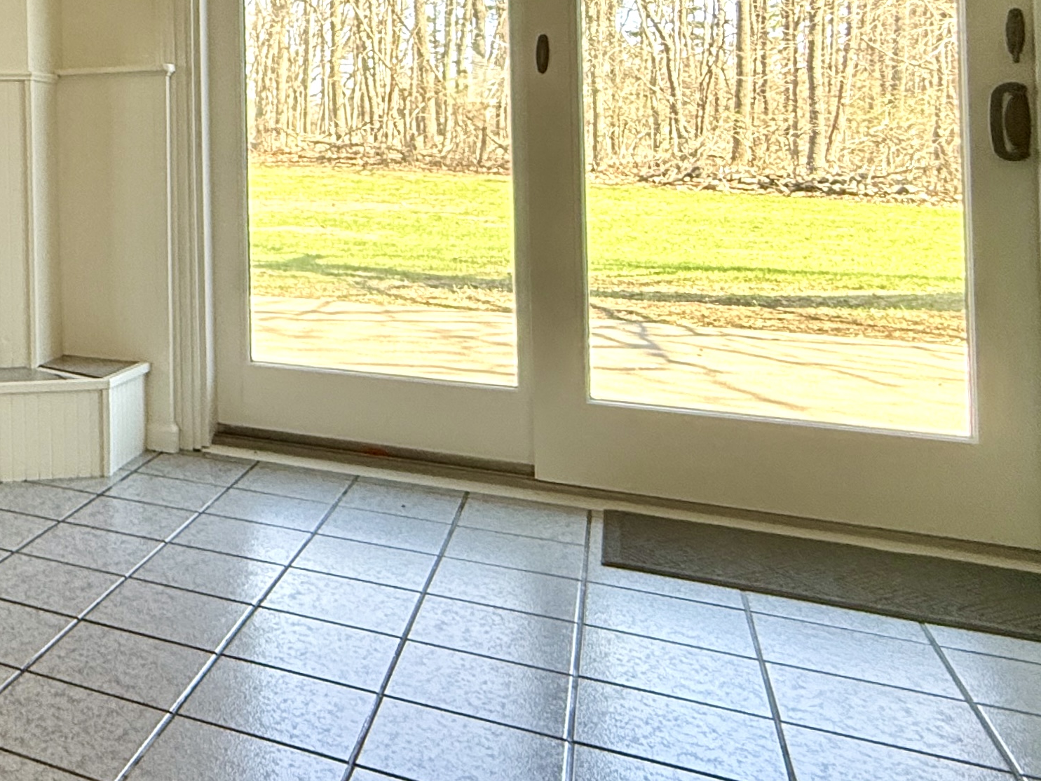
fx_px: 1113
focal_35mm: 37
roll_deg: +1.9
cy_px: 124
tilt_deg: +1.9
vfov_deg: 36.9
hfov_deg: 37.7
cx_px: -210
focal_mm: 2.22
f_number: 2.2
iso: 160
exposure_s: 1/120
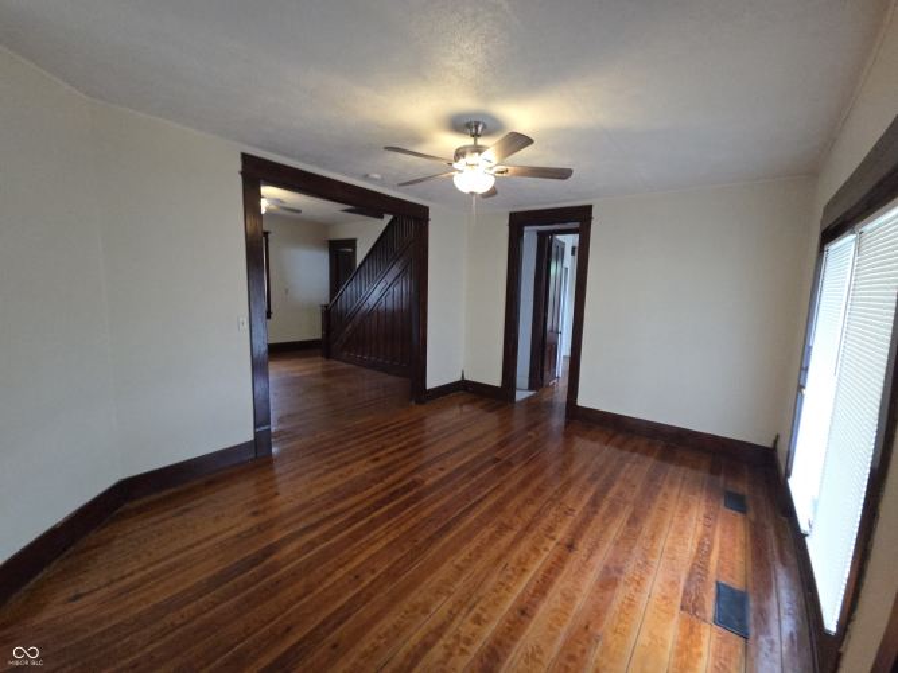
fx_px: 337
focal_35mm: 13
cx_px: 449
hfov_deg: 106.2
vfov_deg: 89.9
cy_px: 336
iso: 250
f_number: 2.2
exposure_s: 1/60
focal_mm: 2.2
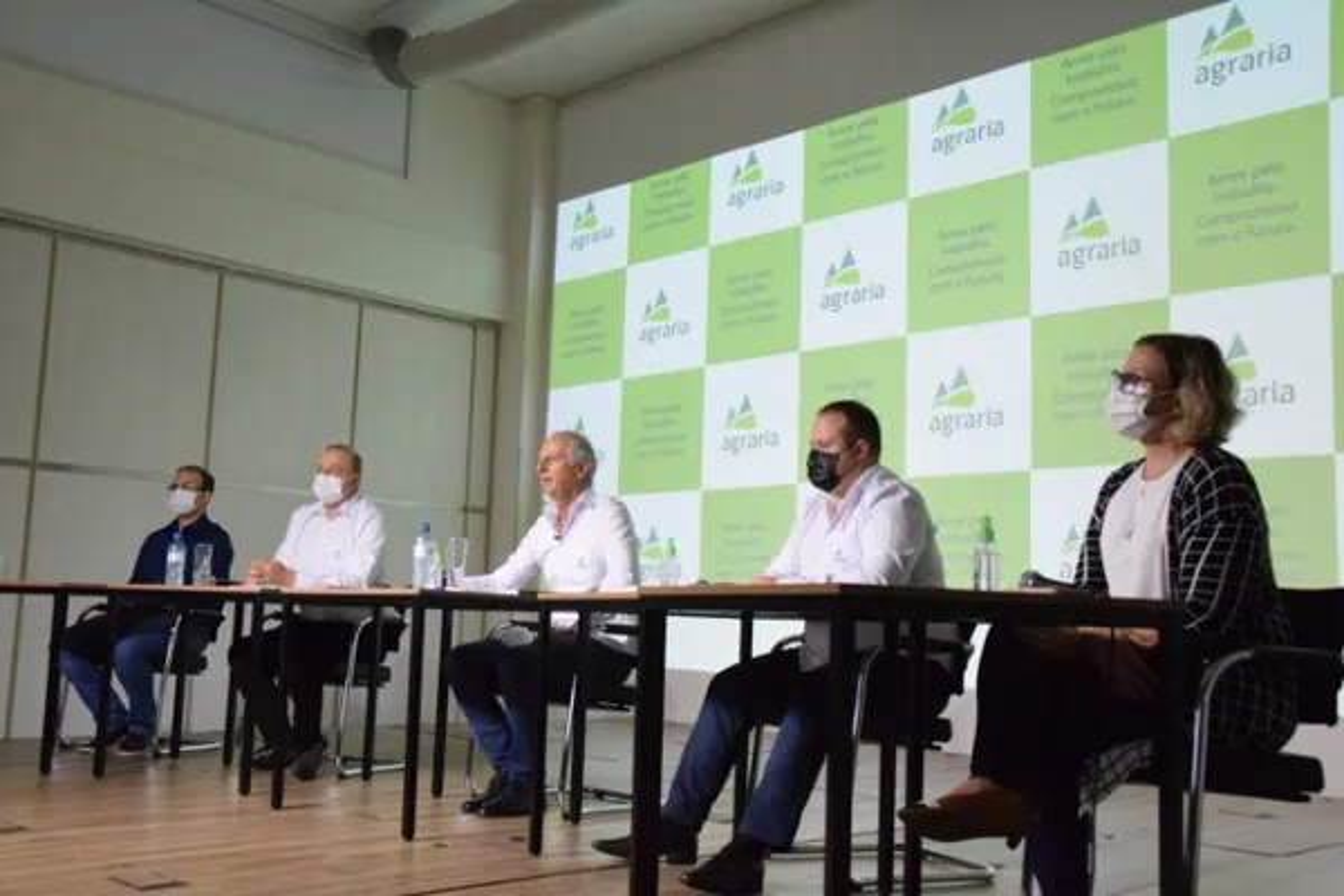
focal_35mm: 36
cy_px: 448
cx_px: 672
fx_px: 1344
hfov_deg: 53.1
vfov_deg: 36.9
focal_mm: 24
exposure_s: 1/100
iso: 5000
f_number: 8
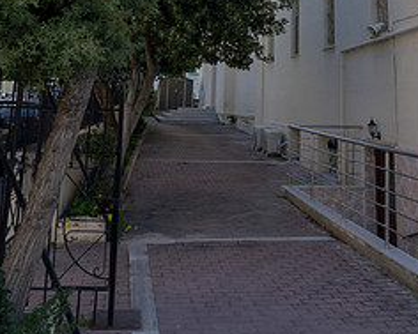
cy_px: -51
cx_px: 227
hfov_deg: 42.8
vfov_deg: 30.4
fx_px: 532
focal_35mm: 43
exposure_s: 1/160
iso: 250
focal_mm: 24
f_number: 13
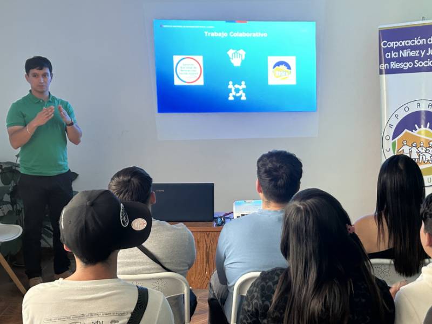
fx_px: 300
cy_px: 162
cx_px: 216
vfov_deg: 56.8
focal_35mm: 24
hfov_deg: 71.6
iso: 64
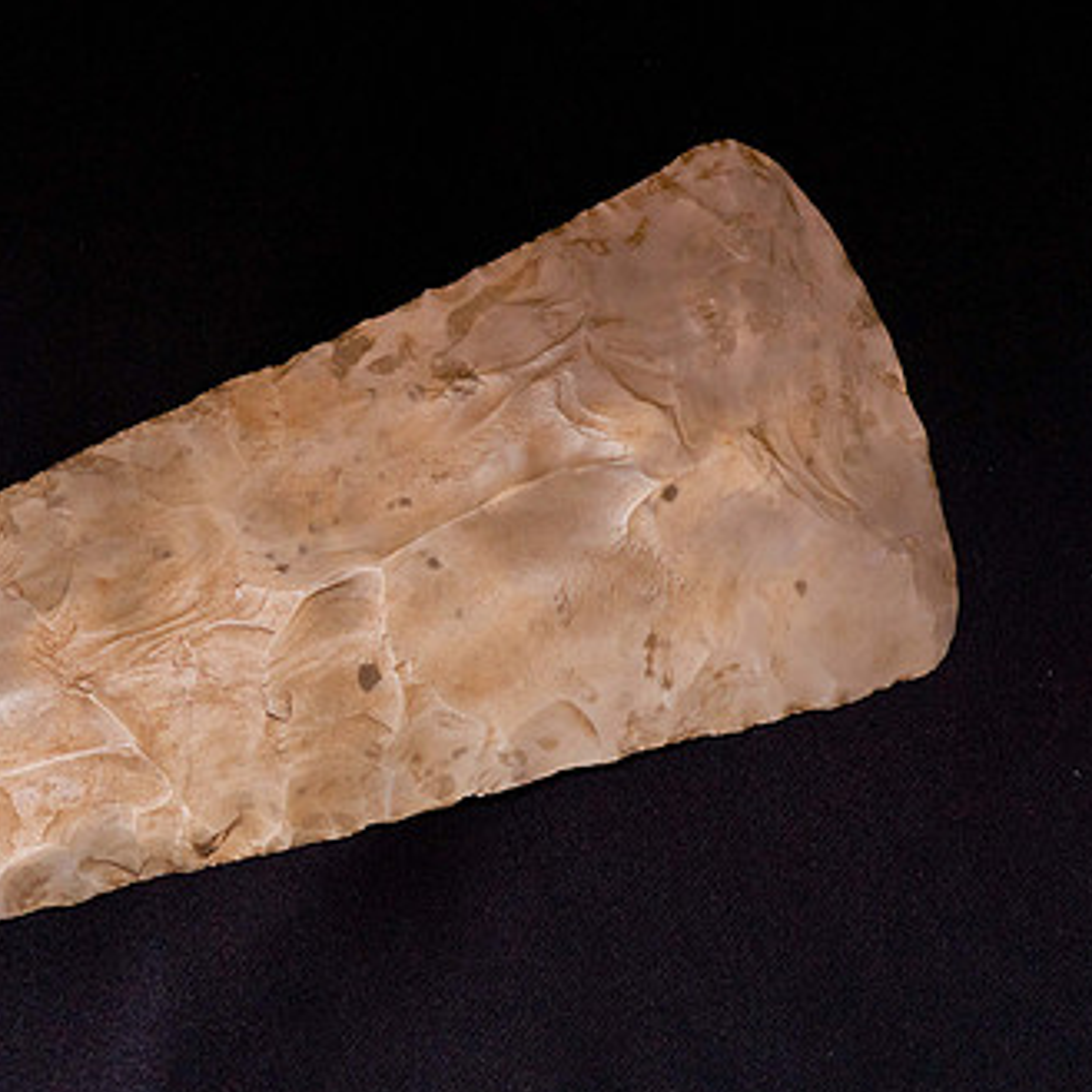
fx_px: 5354
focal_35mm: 150
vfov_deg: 11.6
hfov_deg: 11.6
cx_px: 269
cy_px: 636
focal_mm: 100
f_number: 5.6
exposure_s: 1/100
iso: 800
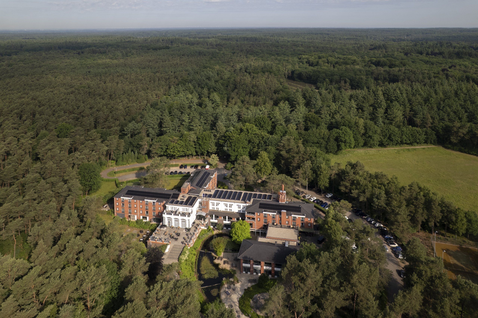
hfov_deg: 78.6
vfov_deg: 57.2
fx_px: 292
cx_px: 239
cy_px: 159
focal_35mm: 22
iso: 100
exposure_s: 1/320
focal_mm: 8.38
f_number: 2.8
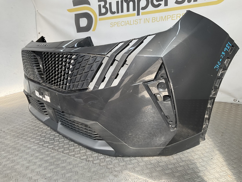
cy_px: 91
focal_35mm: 29
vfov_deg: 48.2
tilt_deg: -16.4
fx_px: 203
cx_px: 121
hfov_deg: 61.7
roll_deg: +2.7
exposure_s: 1/188
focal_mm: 3
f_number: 1.8
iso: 16
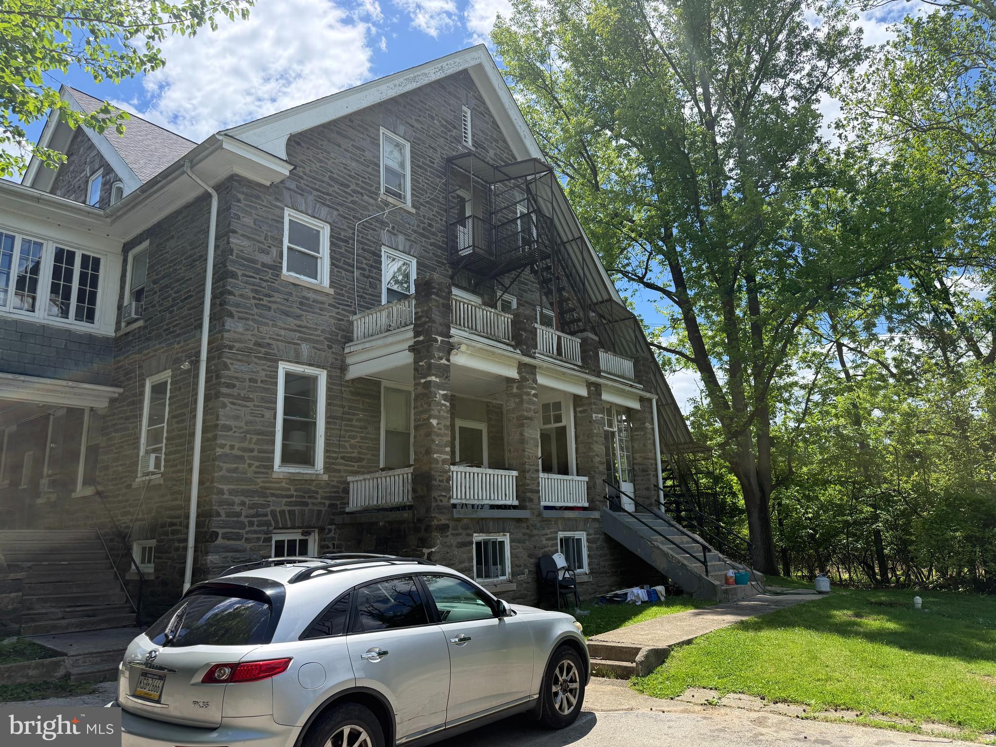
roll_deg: +1.5
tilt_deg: +13.8
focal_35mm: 24
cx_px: 498
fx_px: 691
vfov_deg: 56.8
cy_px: 374
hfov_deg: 71.6
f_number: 1.78
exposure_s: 1/3759
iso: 100
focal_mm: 6.76
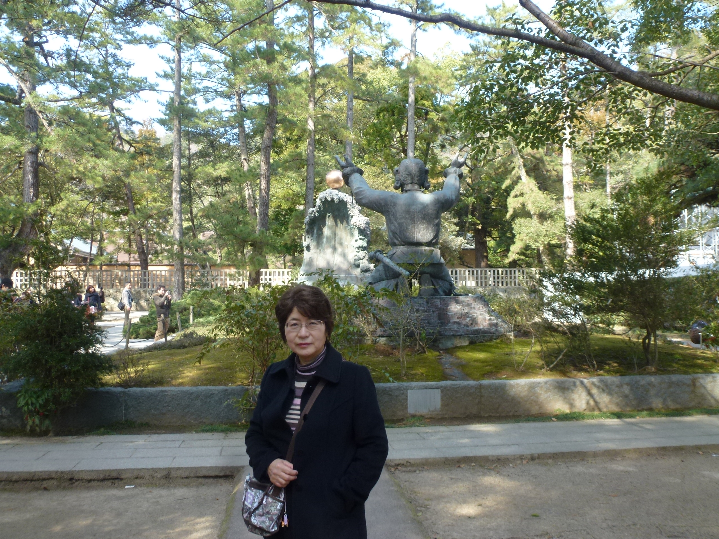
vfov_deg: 42.9
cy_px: 270
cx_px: 360
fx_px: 685
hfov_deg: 55.4
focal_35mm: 33
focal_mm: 5.9
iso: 100
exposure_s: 1/125
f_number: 3.6
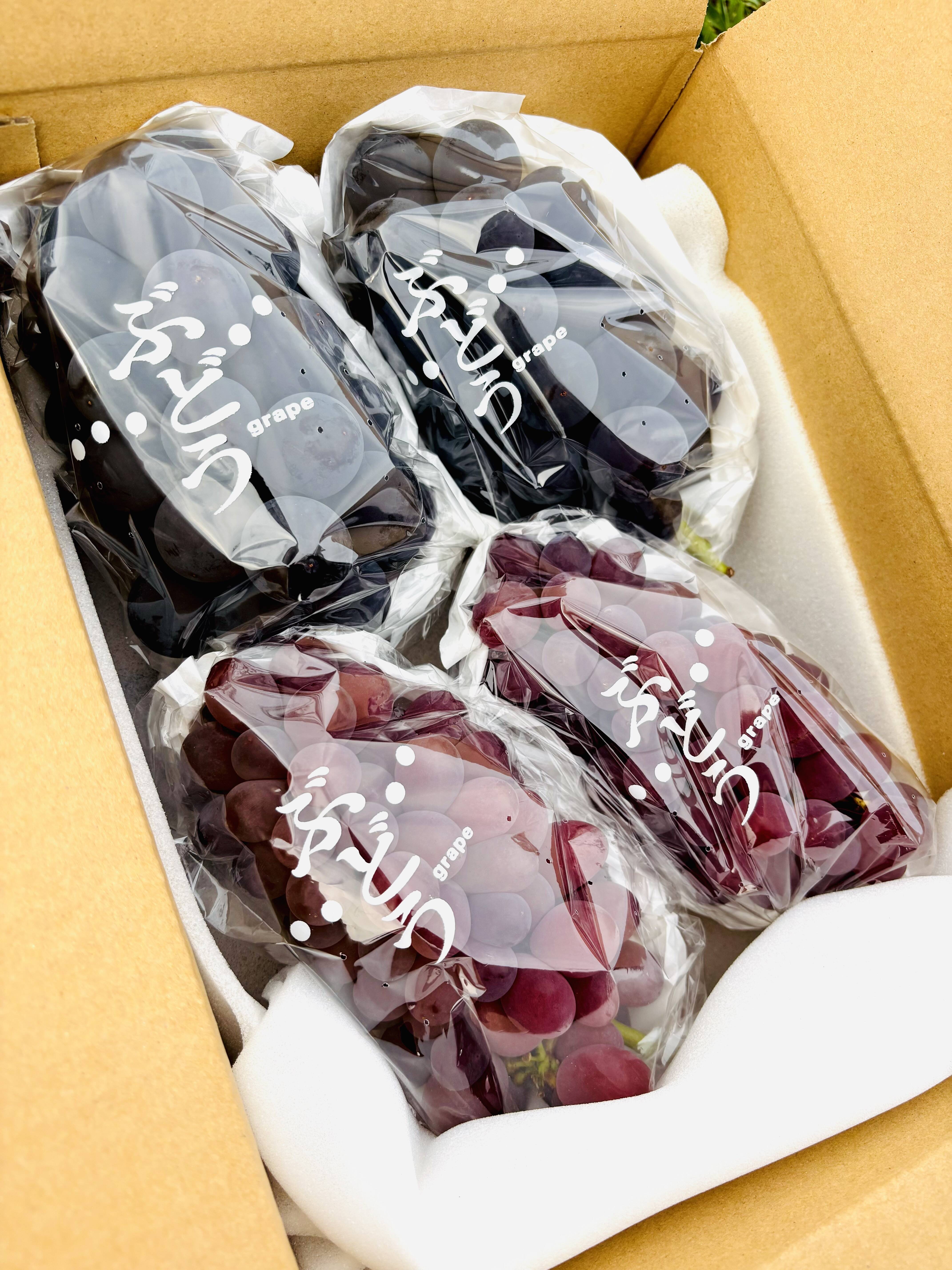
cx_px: 476
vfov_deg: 67.3
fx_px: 953
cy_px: 635
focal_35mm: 26
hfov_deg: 53.1
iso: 50
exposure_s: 1/634
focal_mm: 5.96
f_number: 1.6
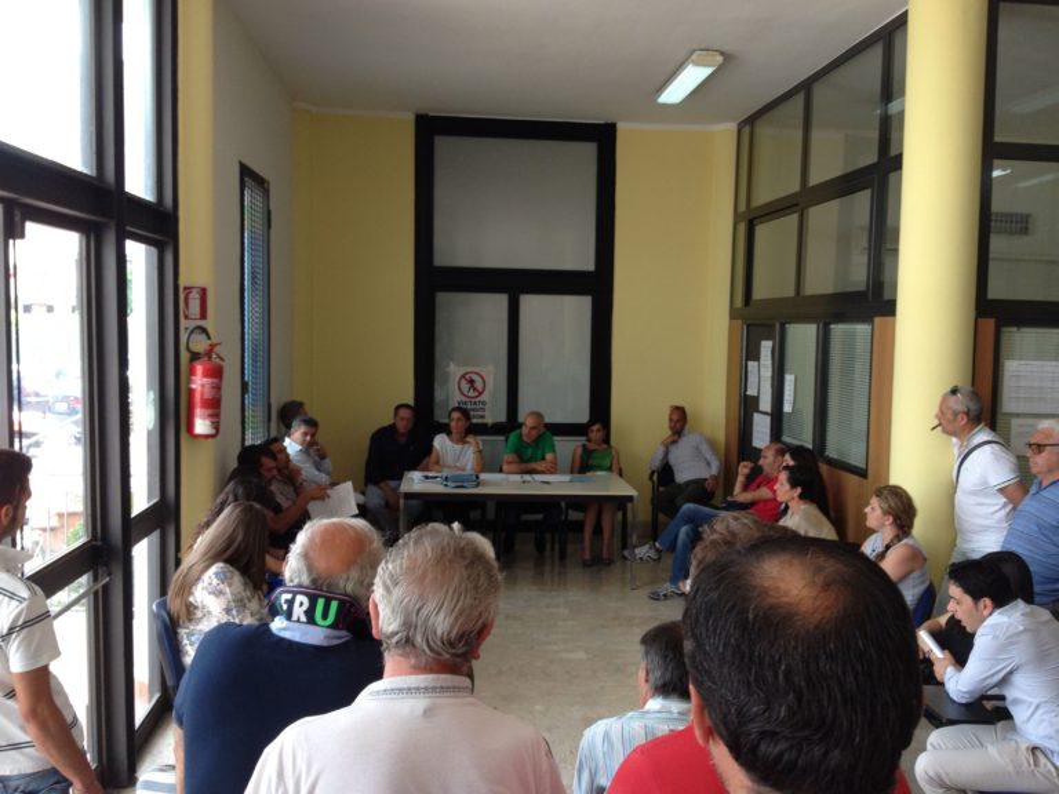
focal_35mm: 35
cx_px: 530
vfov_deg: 40.7
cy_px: 397
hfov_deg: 52.6
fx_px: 1071
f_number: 2.4
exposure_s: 1/120
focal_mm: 4.28
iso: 80
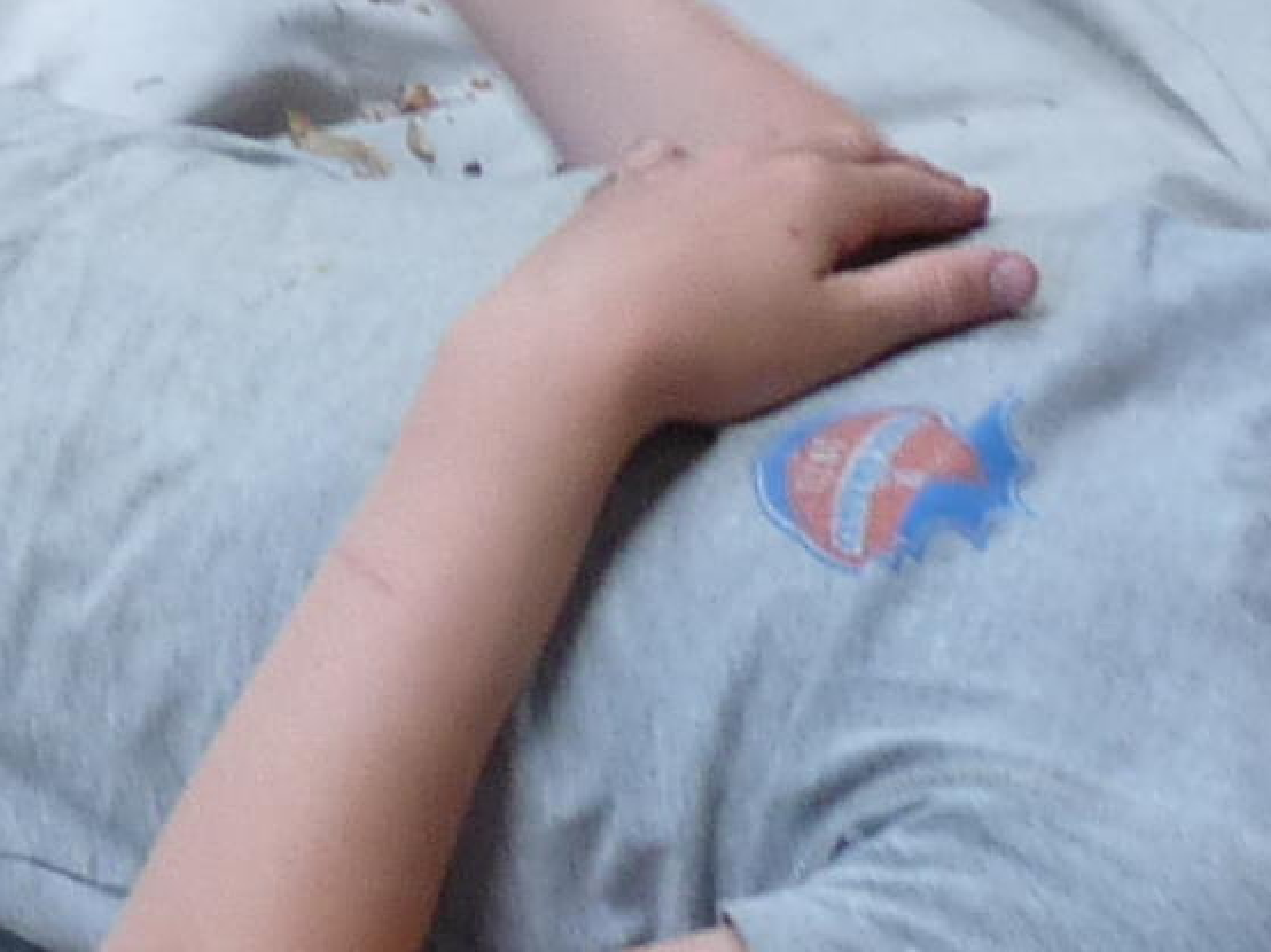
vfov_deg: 5.8
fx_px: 9432
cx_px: -259
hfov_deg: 7.6
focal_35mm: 257
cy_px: 695
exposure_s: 1/30
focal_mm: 6.9
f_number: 3
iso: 125
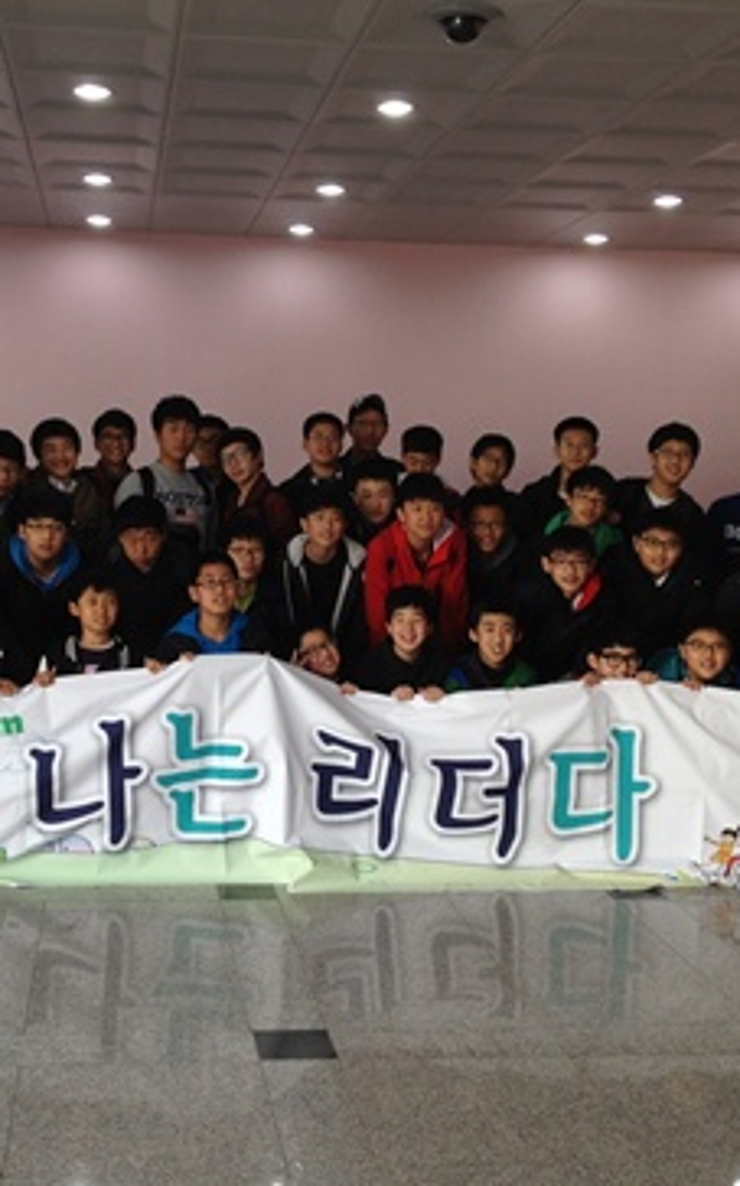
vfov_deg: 39.6
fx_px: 1648
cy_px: 582
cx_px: 284
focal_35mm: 51
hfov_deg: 25.2
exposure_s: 1/40
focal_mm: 4.28
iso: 64
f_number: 2.4
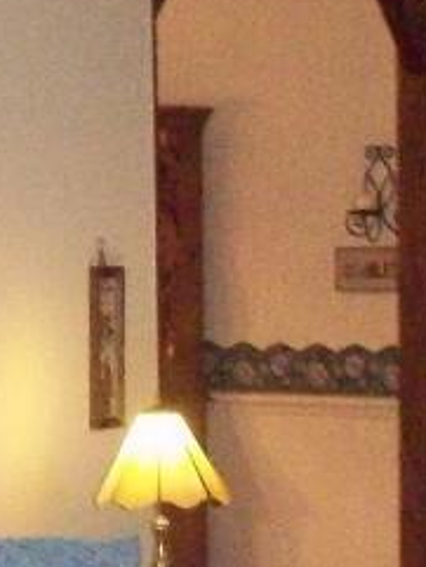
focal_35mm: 157
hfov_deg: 9.4
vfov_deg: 12.4
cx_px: -49
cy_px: 567
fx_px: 2574
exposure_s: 1/64
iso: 800
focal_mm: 6.2
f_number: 2.8
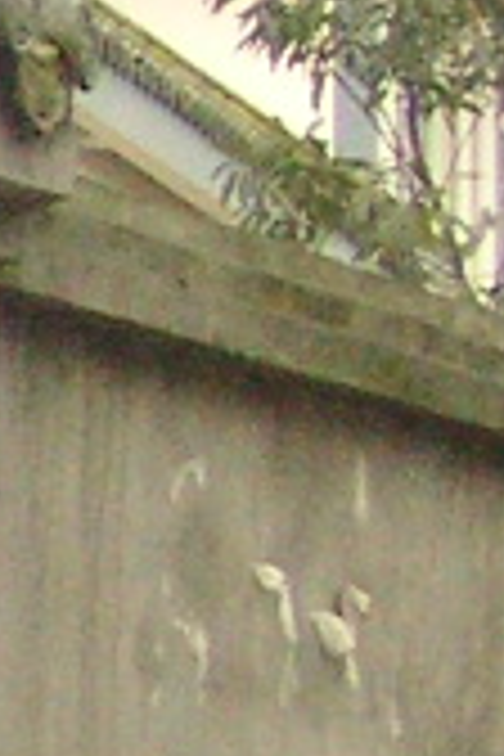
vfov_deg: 5.6
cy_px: 526
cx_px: -2727
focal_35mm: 367
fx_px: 7706
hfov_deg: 3.3
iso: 160
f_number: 2.8
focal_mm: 6.1
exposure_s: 1/750
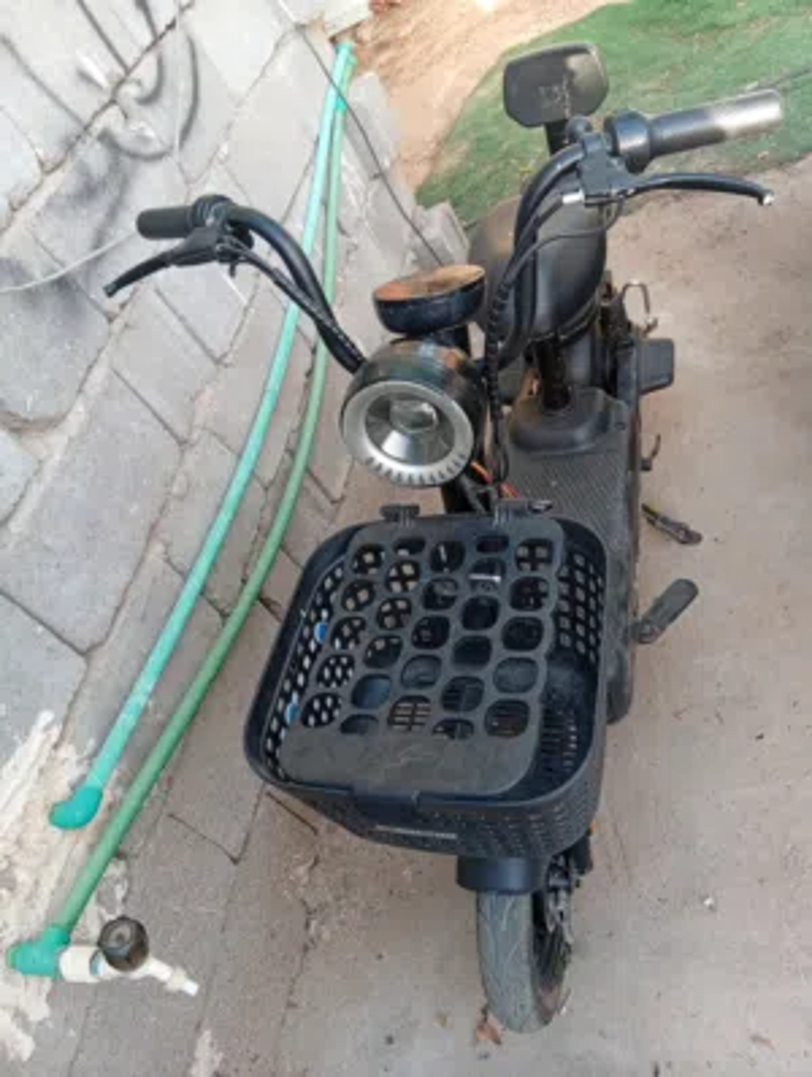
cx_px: 406
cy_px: 538
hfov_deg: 53.2
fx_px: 811
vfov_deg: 67.2
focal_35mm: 26
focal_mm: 3.96
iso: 96
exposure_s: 1/50
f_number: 1.8
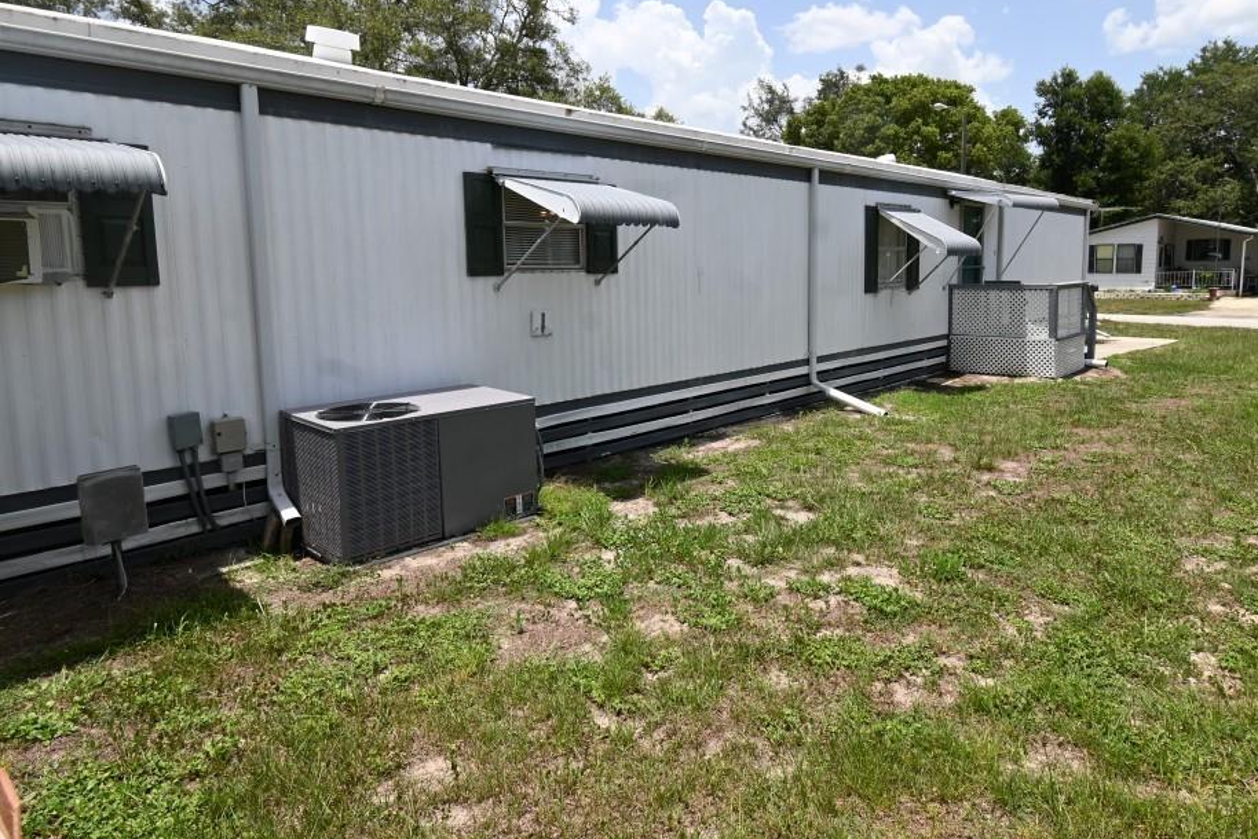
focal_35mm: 22
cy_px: 344
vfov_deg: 57.7
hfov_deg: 79.0
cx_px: 716
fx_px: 757
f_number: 9
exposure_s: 1/200
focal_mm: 11
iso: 100
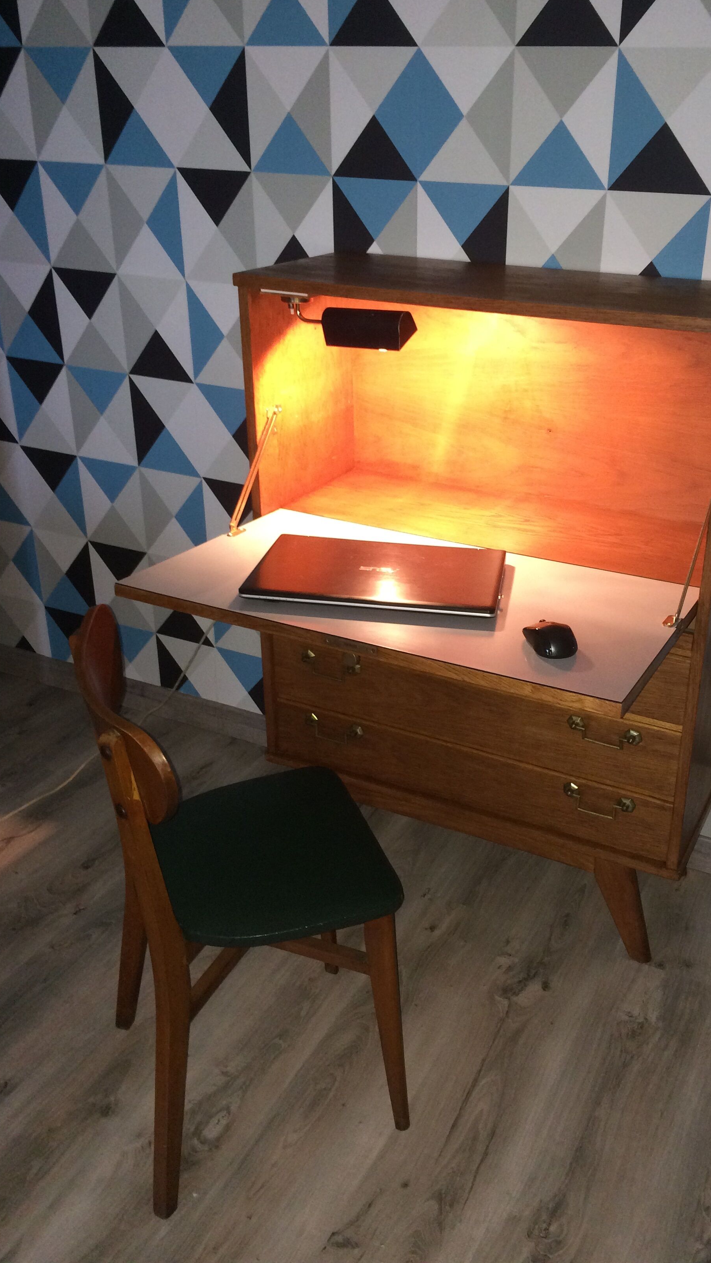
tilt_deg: -29.0
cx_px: 444
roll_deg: -0.4
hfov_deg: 36.5
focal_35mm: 32
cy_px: 624
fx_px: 1072
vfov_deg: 61.0
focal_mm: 4.15
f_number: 2.2
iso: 200
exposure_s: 1/17
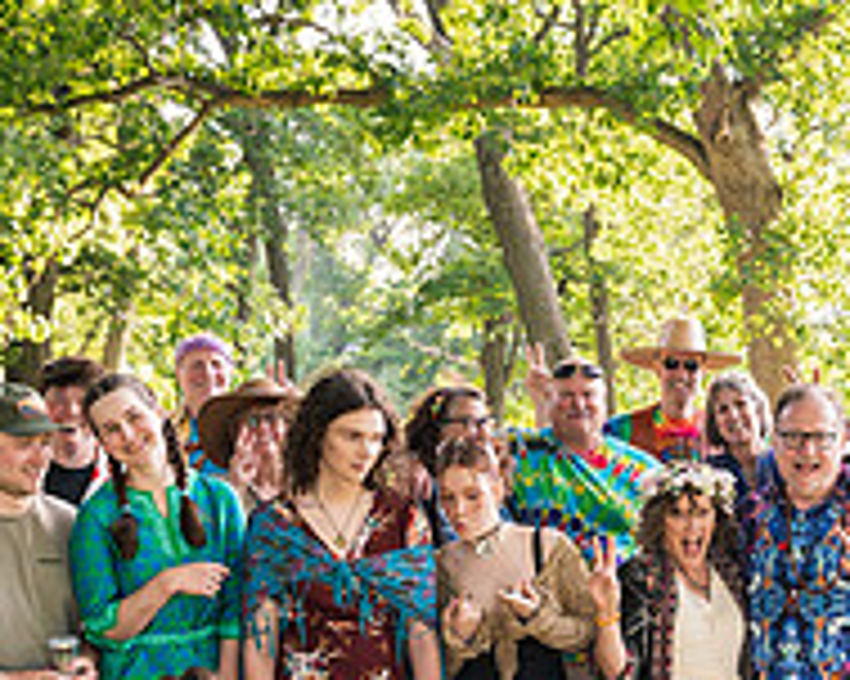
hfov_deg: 24.7
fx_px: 1886
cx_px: 765
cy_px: 680
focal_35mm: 75
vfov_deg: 19.8
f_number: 5.6
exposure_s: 1/250
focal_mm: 26
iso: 800
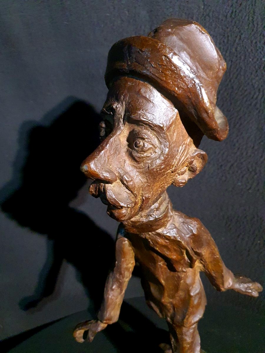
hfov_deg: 53.1
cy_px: 176
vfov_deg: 67.3
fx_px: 265
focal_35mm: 26
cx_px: 132
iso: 640
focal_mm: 4.3
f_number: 1.5
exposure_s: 1/33
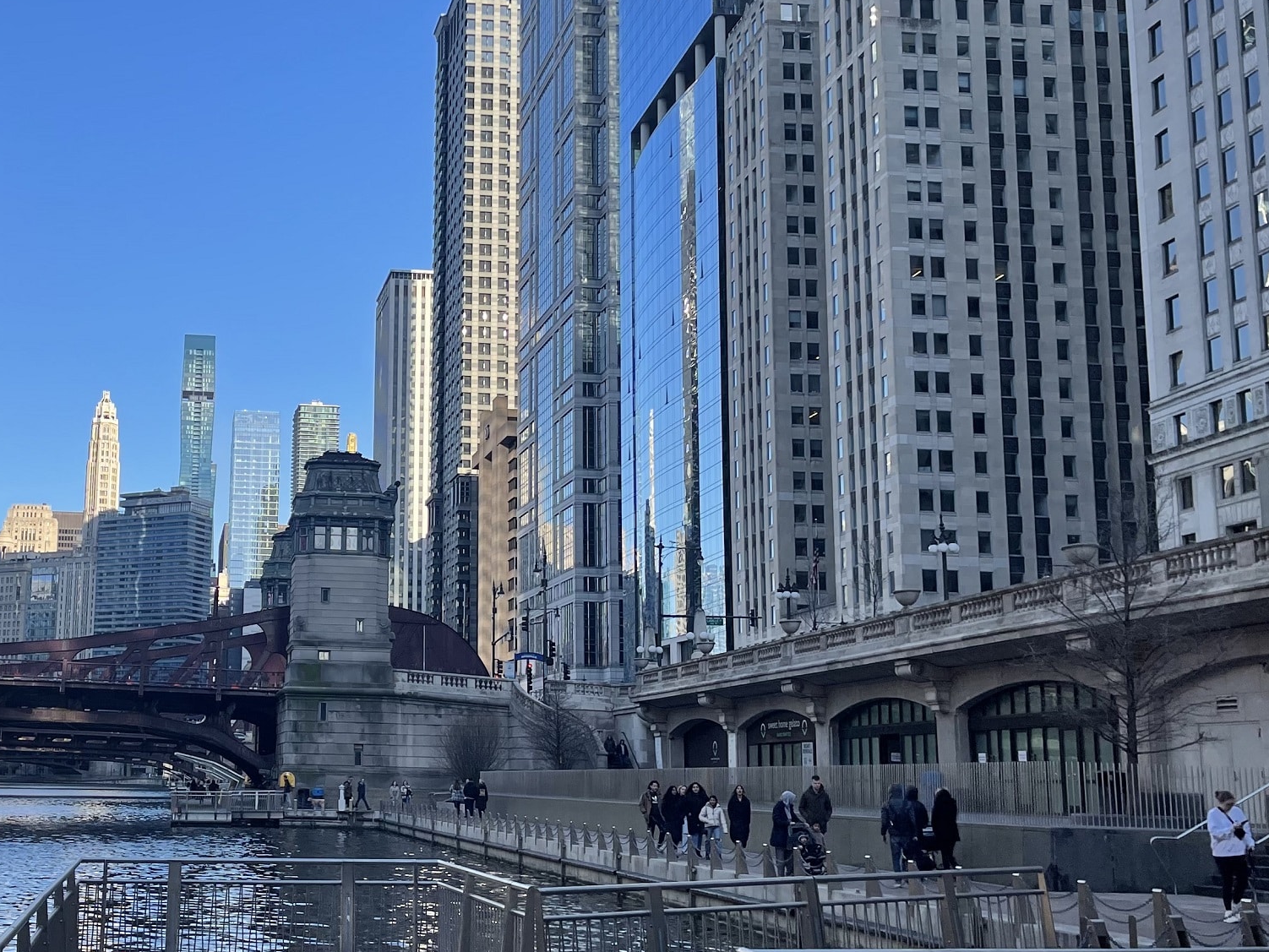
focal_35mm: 45
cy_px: 476
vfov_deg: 32.2
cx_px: 318
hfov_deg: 40.9
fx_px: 1650
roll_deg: -2.0
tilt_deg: +9.6
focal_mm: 5.1
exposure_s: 1/1513
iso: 32
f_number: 1.6
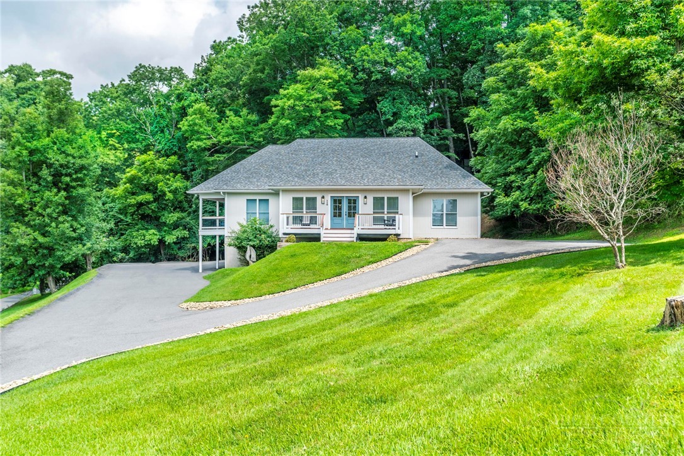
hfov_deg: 63.7
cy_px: 228
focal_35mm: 29
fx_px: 551
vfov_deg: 44.9
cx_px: 342
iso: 100
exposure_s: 1/2000
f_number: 6.3
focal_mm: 29
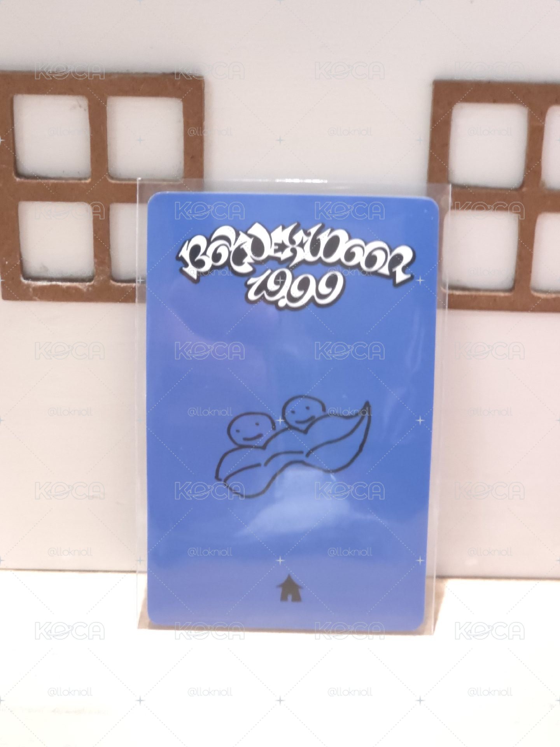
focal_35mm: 69
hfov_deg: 21.3
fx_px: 1488
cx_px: 280
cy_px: 374
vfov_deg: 28.2
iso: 500
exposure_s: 1/30
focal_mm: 7
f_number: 2.4
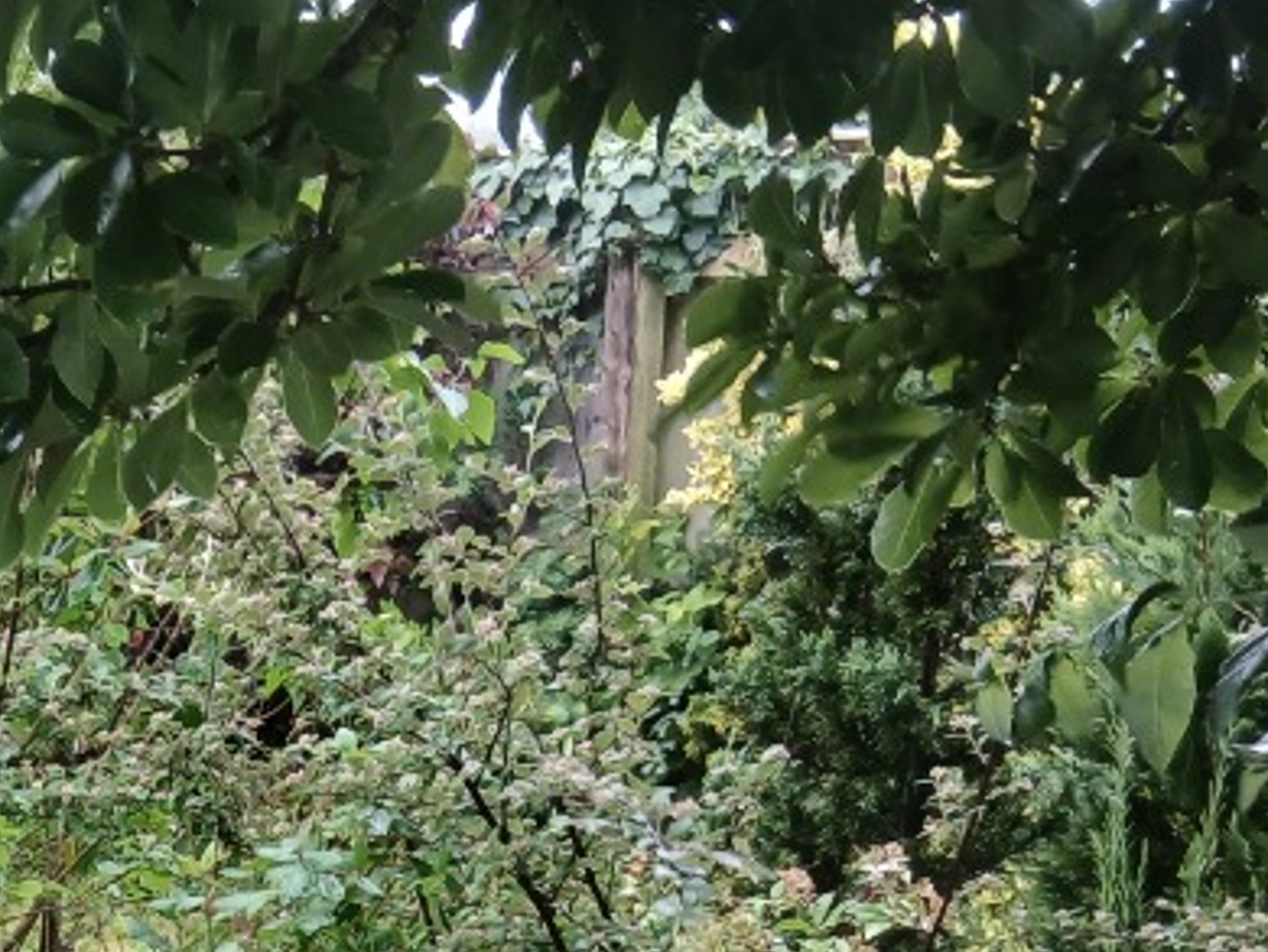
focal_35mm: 80
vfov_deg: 17.2
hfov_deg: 23.1
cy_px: 1300
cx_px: -94
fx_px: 2932
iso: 50
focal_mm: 3.98
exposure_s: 1/50
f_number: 1.8
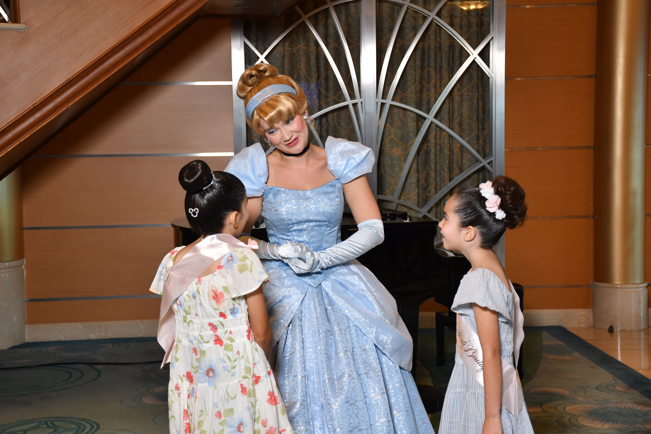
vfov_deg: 21.6
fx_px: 1139
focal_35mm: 63
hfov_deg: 31.9
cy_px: 217
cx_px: 326
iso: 640
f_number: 5.6
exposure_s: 1/60
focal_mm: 42
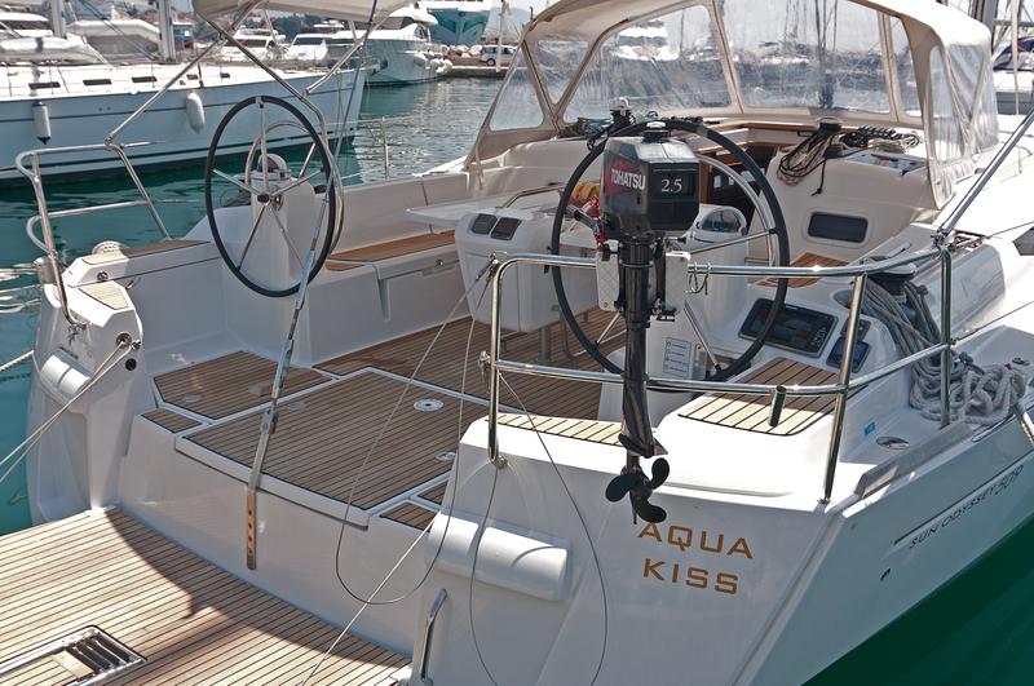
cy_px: 343
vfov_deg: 36.8
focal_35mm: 36
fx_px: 1033
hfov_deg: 53.2
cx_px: 517
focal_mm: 24
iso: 250
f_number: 8
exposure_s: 1/500
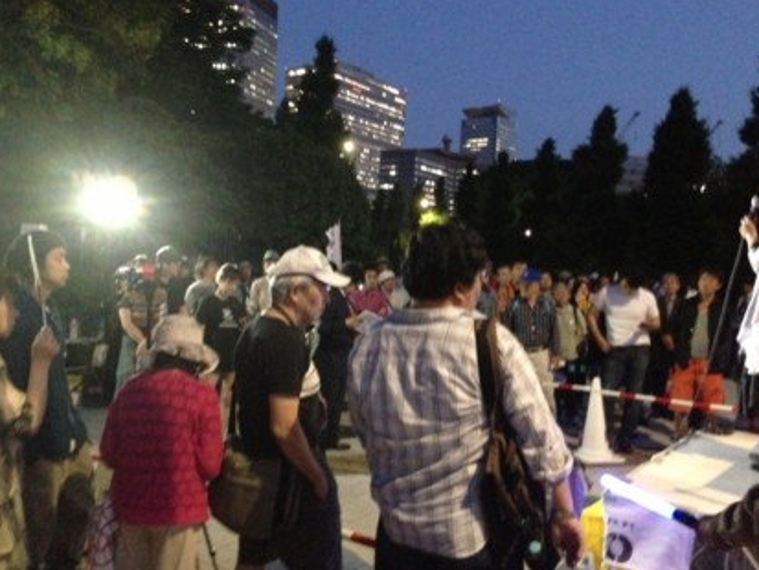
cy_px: 291
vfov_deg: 39.7
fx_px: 790
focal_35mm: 36
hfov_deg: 51.3
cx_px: 366
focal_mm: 4.13
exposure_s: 1/15
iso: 800
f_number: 2.4
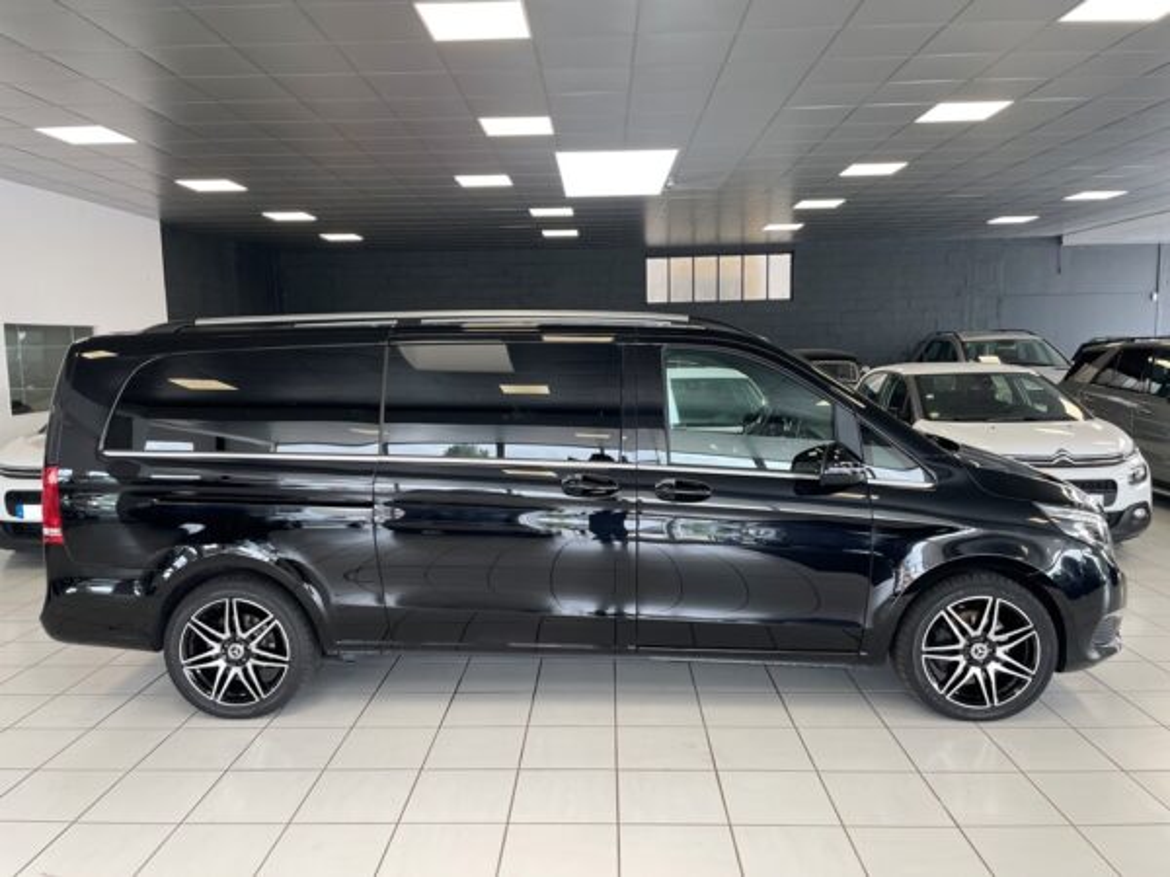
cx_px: 585
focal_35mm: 26
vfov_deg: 53.1
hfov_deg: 67.3
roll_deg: +1.2
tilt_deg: -6.8
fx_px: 879
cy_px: 438
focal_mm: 4.2
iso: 64
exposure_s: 1/121
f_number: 1.6
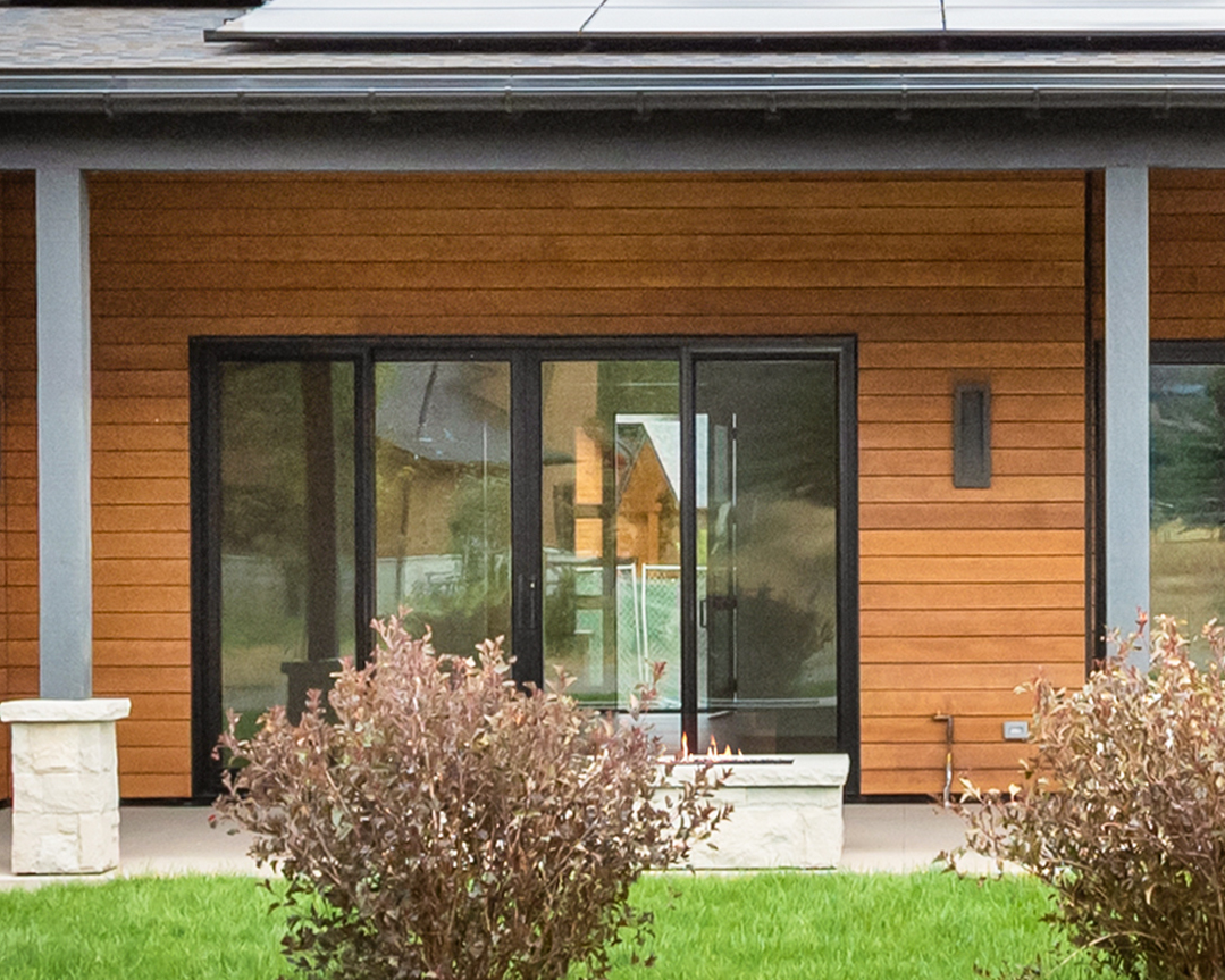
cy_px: -125
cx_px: 1206
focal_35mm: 89
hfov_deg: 20.8
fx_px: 3226
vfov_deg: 16.7
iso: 400
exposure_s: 1/1600
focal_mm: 17
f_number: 7.1
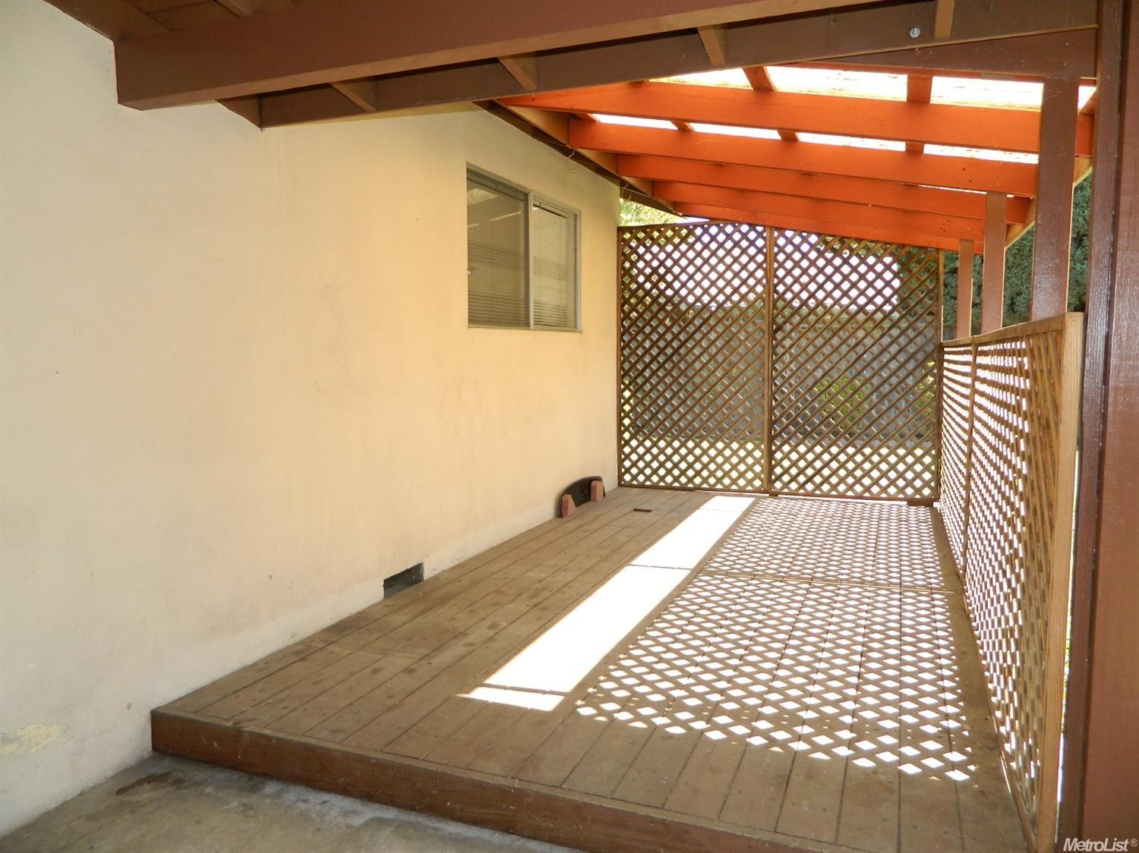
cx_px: 570
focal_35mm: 25
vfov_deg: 54.9
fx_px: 822
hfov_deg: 69.4
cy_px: 426
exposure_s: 1/125
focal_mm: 4.5
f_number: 3.1
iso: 110
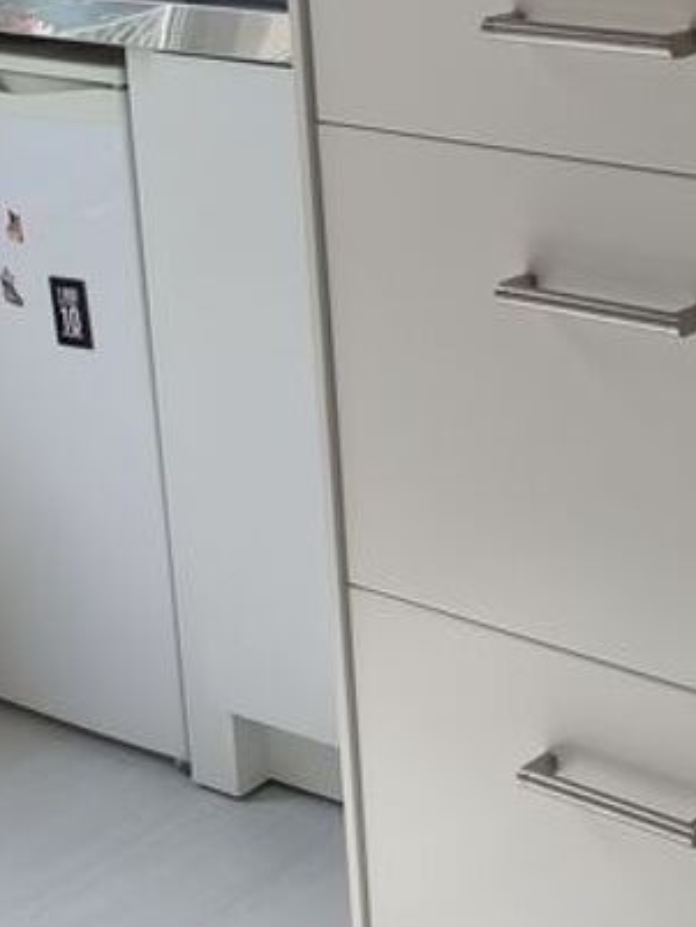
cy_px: 238
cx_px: 687
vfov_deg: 23.3
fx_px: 2224
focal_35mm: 83
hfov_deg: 17.4
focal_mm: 5.43
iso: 50
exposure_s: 1/232
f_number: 1.89
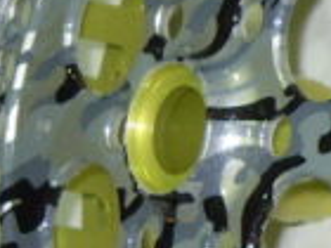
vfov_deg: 7.4
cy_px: 165
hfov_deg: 9.0
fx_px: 1912
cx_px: 771
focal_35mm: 200
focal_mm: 6.3
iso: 100
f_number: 2.8
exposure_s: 1/45
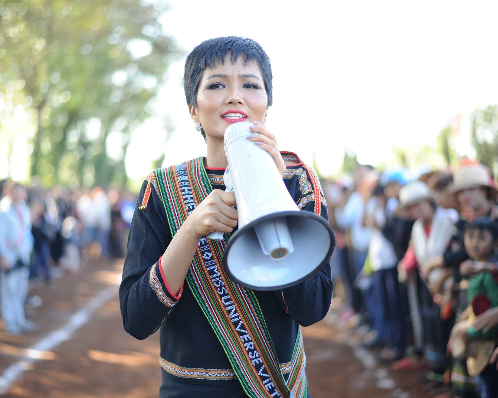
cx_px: 221
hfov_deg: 33.0
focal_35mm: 57
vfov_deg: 26.7
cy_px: 201
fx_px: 840
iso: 400
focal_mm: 50
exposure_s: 1/800
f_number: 1.8
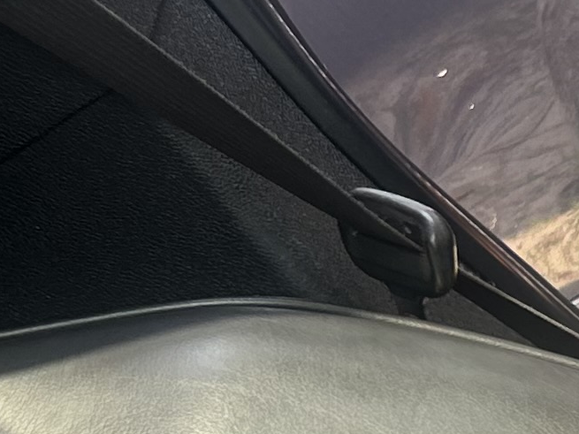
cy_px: 495
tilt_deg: -36.8
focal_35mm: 160
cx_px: 928
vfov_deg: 9.2
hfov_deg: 11.7
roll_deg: +39.7
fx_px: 2676
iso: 40
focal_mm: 5.7
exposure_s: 1/121
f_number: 1.5
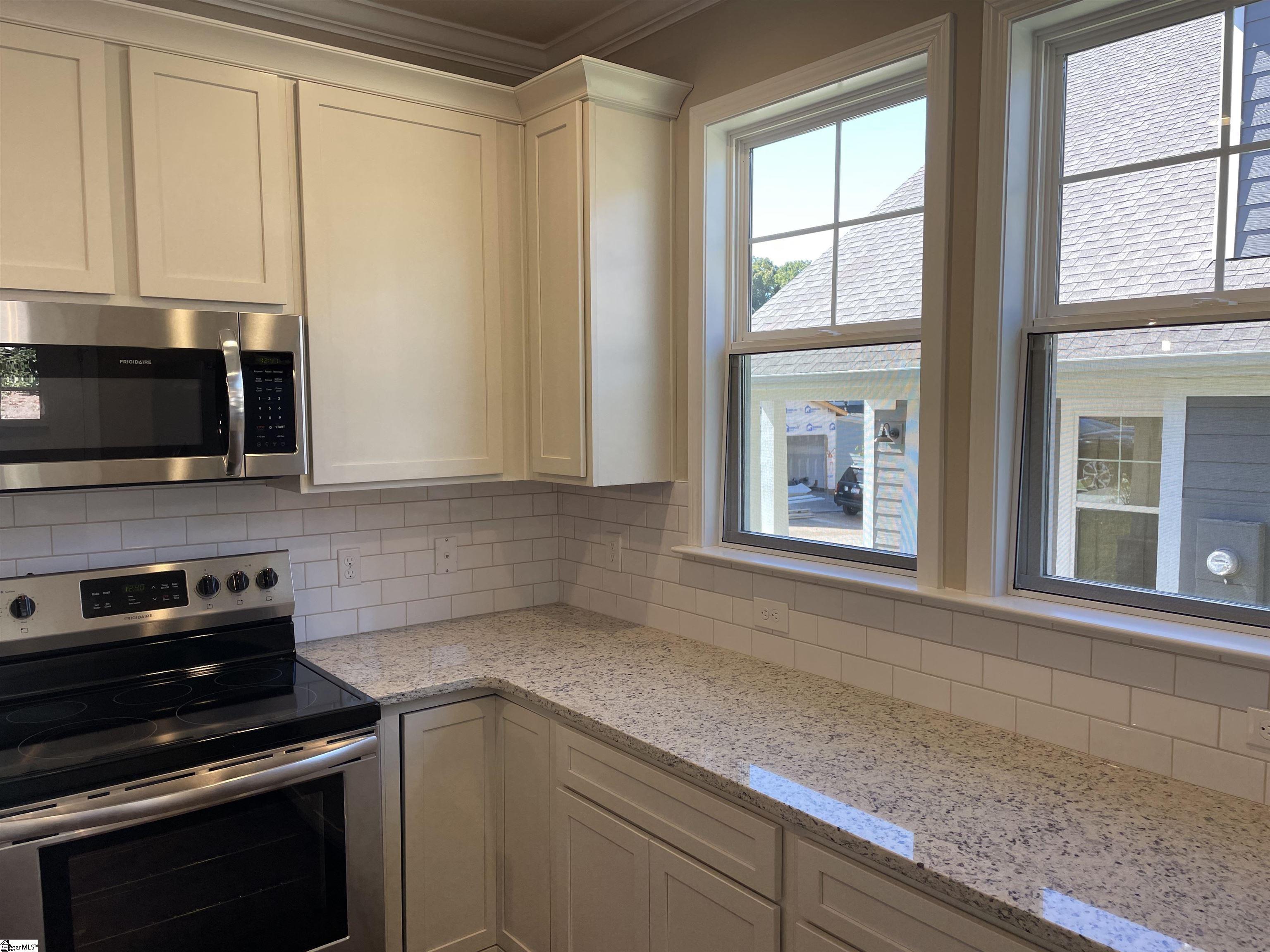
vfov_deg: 53.1
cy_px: 476
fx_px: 954
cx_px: 635
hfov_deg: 67.3
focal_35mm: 26
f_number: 1.6
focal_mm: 4.2
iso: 32
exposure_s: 1/130
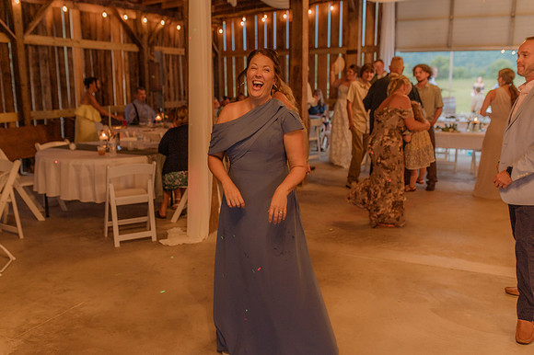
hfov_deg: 54.5
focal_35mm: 35
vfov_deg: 37.8
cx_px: 267
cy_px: 178
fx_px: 519
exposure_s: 1/200
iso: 640
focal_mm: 35
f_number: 2.5
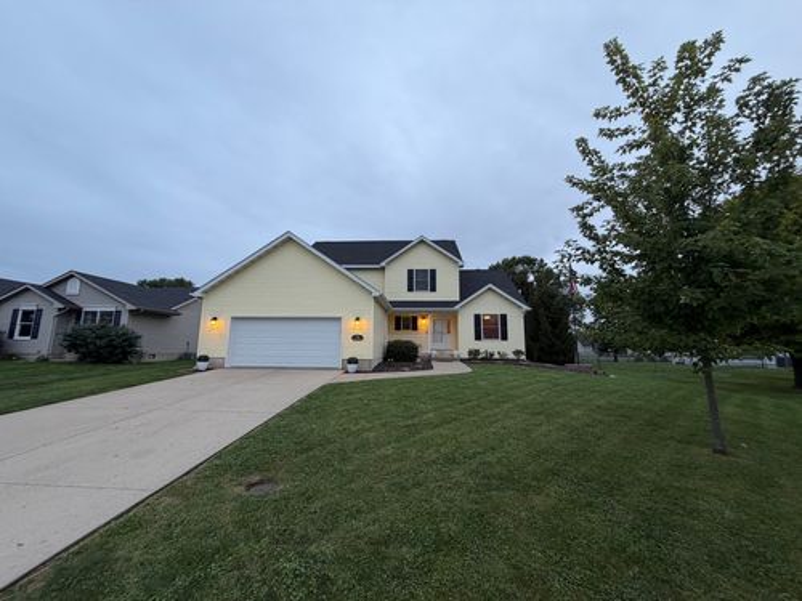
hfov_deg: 102.1
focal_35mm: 14
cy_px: 300
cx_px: 401
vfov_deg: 85.7
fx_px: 324
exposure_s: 1/121
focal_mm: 2.22
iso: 125
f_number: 2.2
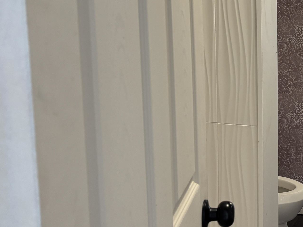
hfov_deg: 28.3
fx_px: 551
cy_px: 68
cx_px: 324
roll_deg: -0.2
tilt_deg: -6.6
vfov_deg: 23.1
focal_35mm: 63
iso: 125
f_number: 1.6
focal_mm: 5.96
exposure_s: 1/60
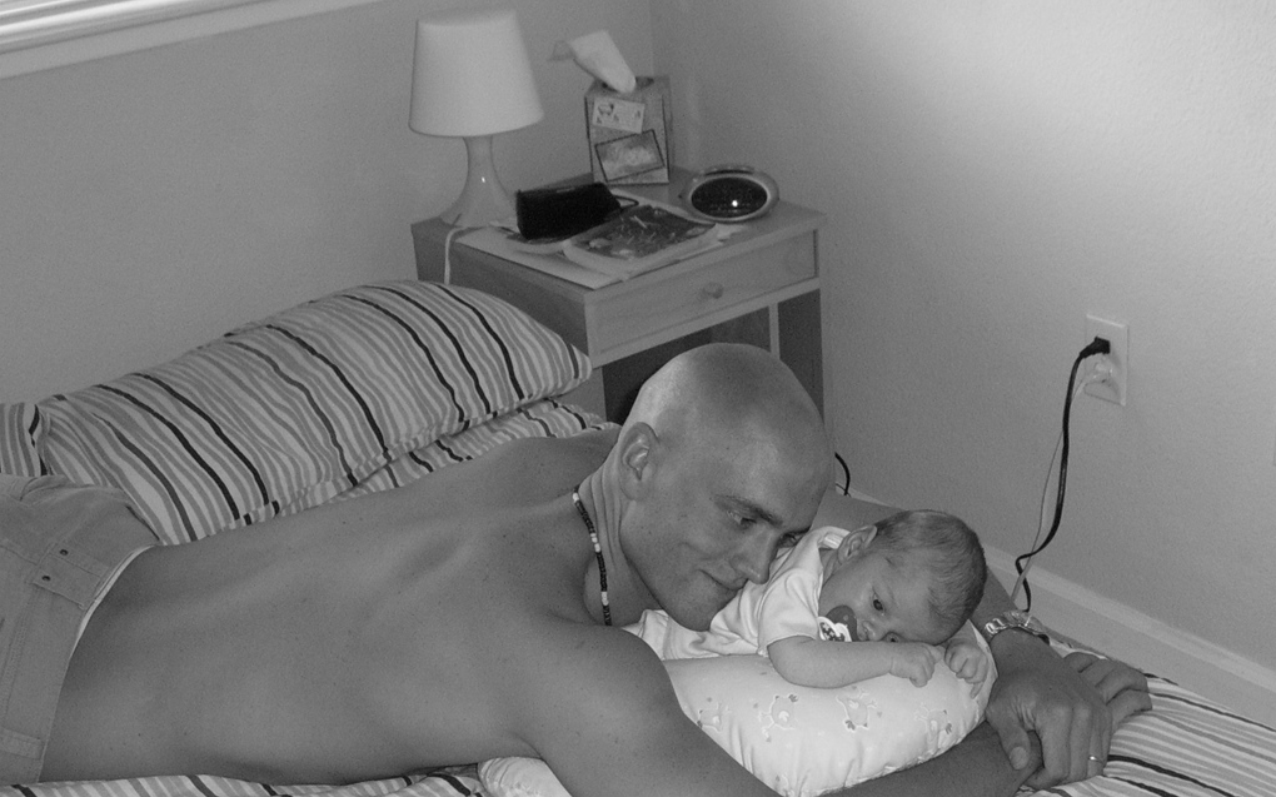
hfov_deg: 40.3
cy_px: 457
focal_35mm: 50
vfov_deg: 25.8
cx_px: 639
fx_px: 1738
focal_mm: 7.8
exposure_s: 1/30
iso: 141
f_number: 3.2
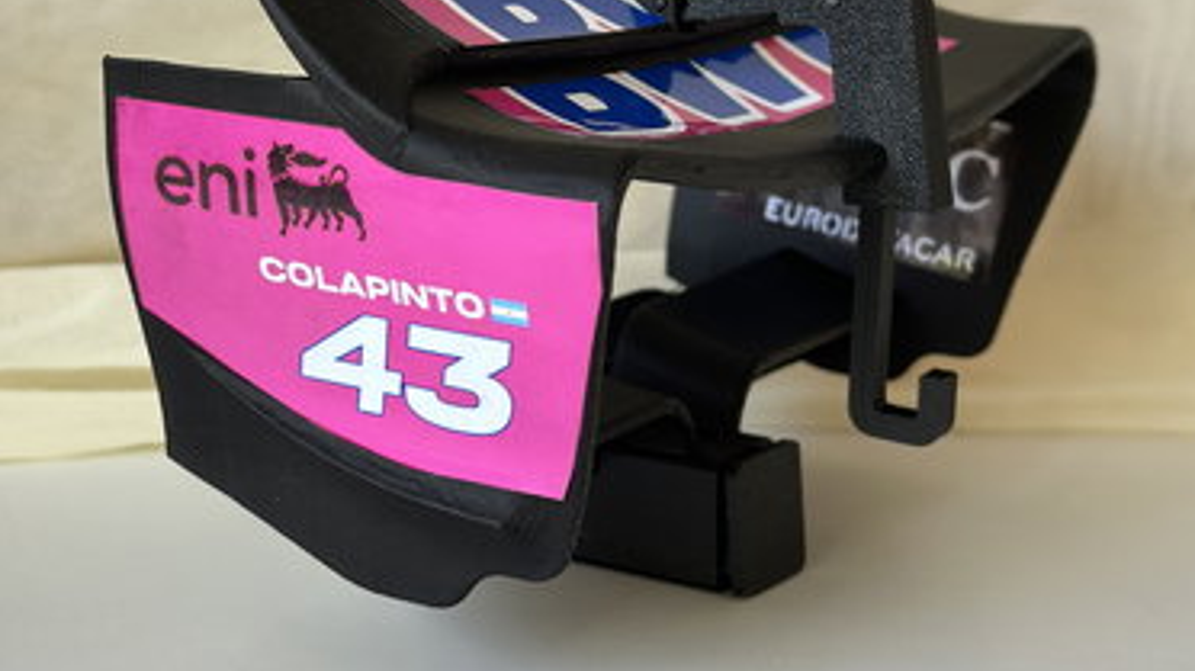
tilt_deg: -9.4
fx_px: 2376
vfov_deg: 16.0
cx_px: 588
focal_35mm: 75
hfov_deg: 28.2
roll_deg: -1.8
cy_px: 143
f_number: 1.78
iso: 64
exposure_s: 1/121
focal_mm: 6.86
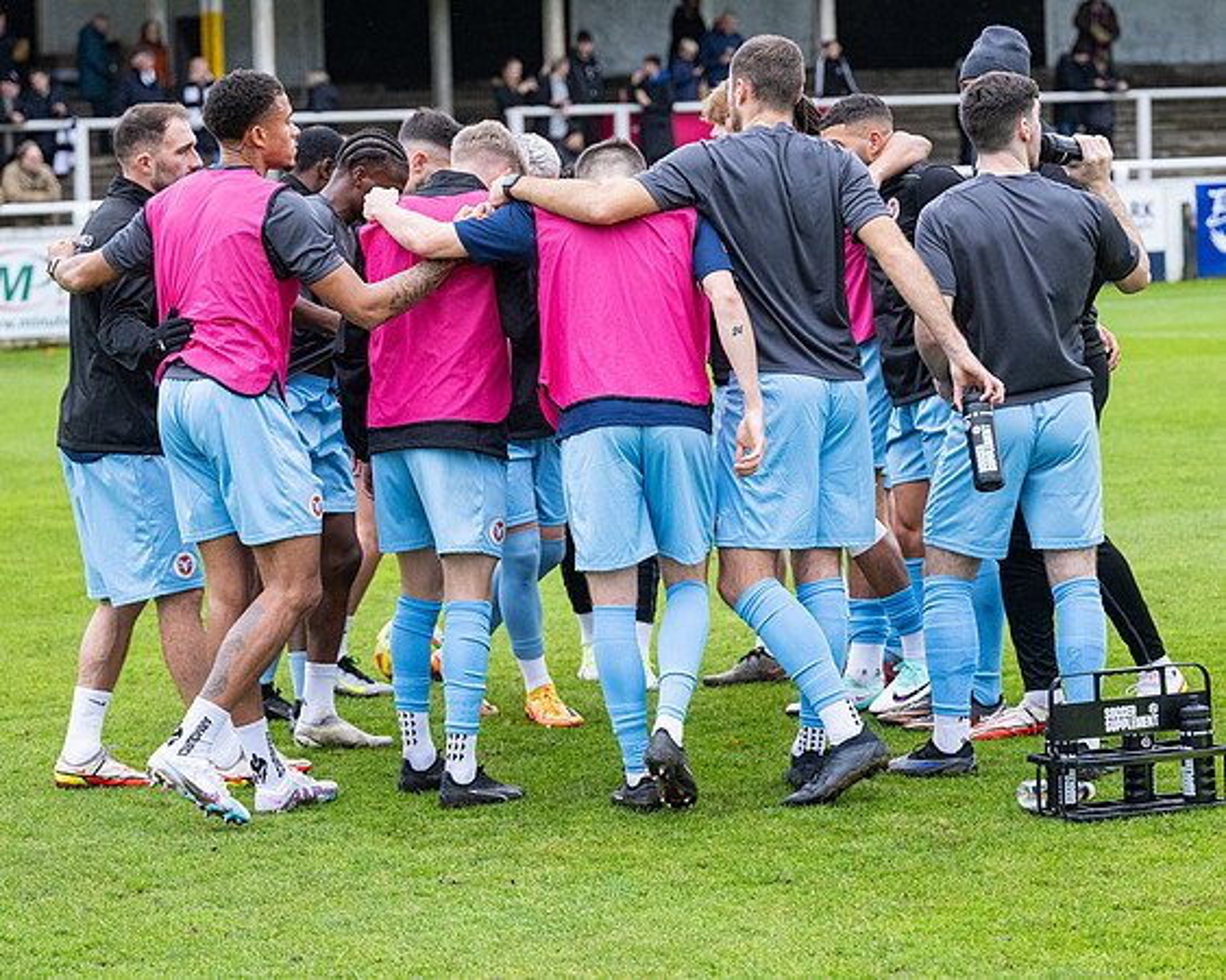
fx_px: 4581
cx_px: 611
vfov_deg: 12.2
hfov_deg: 15.2
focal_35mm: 126
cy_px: 504
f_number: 2.8
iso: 1000
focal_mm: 70
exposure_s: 1/640
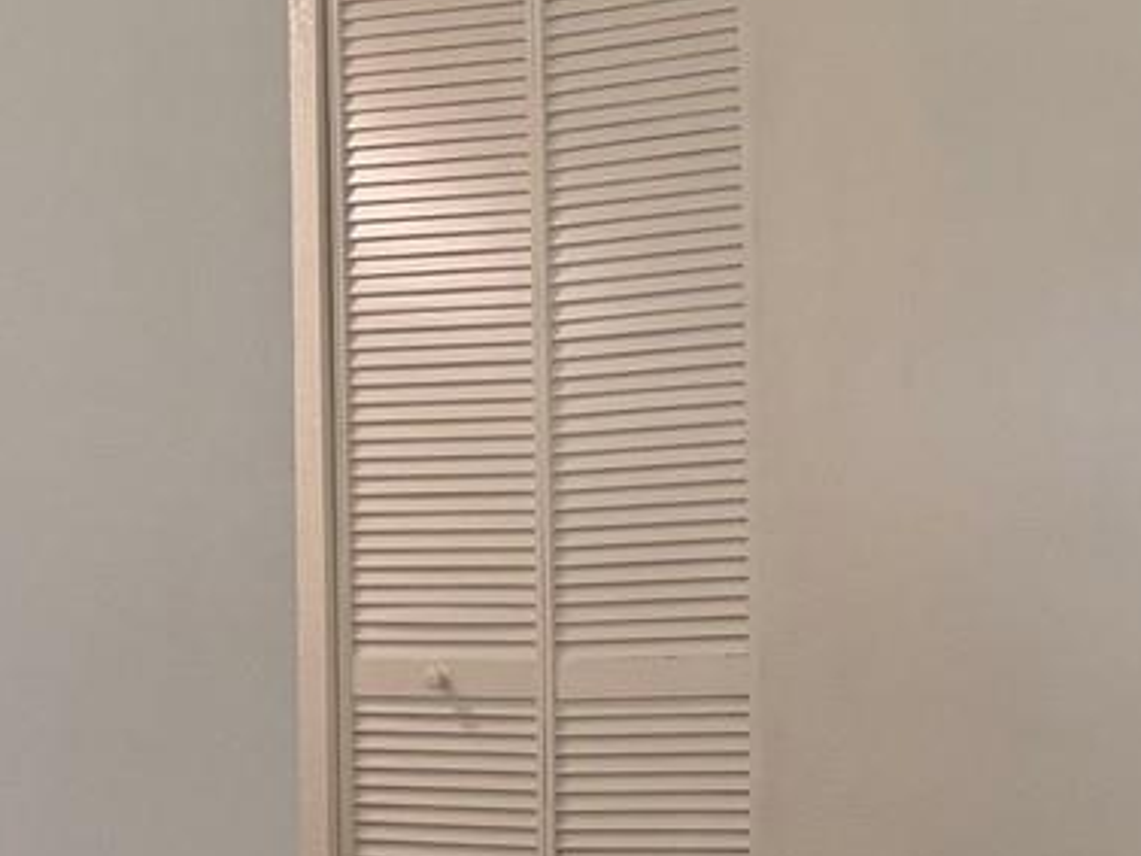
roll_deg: +0.2
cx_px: 1478
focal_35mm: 102
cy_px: 559
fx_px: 3362
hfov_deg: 18.0
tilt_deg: -1.4
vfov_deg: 14.5
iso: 64
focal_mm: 6.76
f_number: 1.78
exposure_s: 1/121
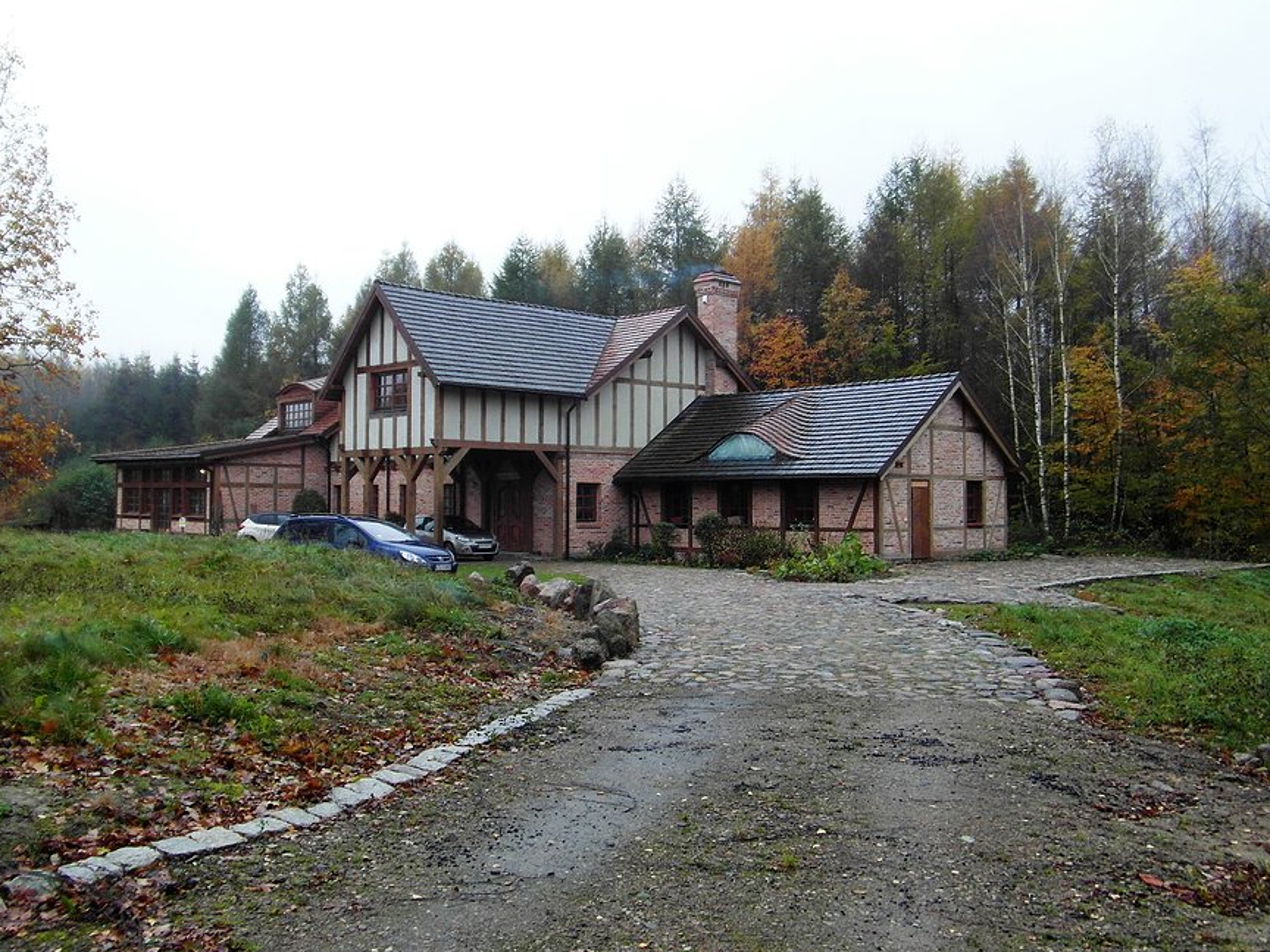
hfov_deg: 69.4
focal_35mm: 25
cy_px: 459
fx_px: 917
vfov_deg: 54.9
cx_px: 650
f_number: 3.2
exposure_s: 1/60
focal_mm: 4
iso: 100
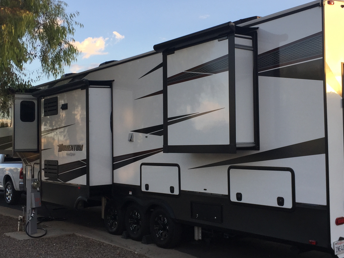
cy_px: 139
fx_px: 447
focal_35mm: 45
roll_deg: +0.5
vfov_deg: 32.2
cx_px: 189
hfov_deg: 42.0
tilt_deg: +2.1
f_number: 2.2
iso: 32
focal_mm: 4.15
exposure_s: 1/329
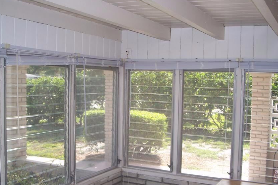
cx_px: 118
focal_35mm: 47
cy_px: 108
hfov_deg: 41.8
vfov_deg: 28.6
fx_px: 363
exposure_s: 1/160
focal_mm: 7.8
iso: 64
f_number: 2.8
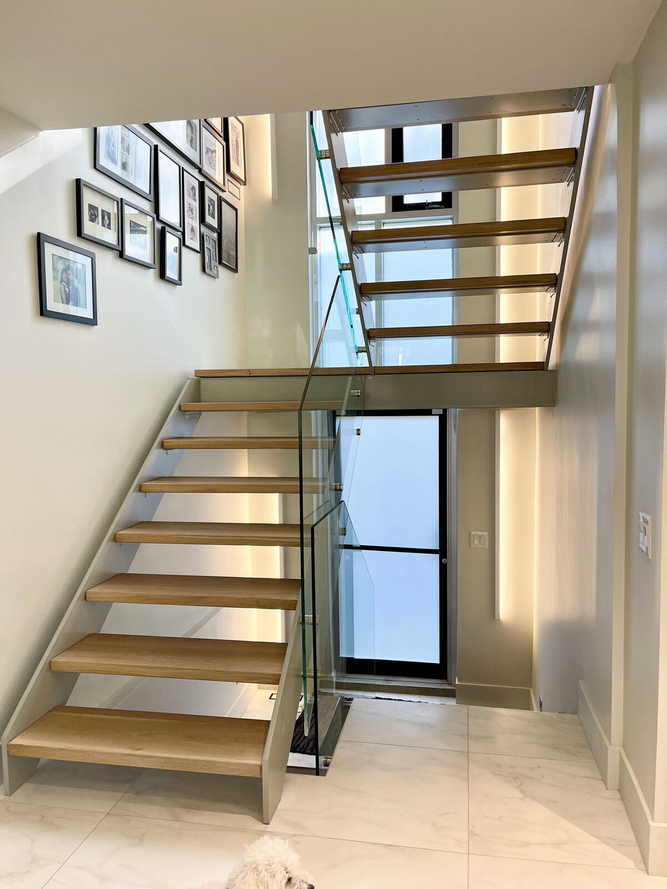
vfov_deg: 67.3
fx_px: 668
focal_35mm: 26
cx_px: 334
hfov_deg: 53.1
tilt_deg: -3.6
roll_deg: +1.6
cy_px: 444
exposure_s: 1/120
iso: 80
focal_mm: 5.1
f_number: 1.6
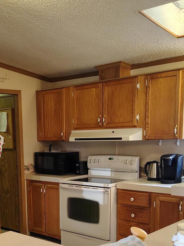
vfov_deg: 36.4
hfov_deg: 28.0
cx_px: 39
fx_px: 361
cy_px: 191
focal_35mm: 51
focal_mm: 5.56
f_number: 1.8
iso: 802
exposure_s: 1/60
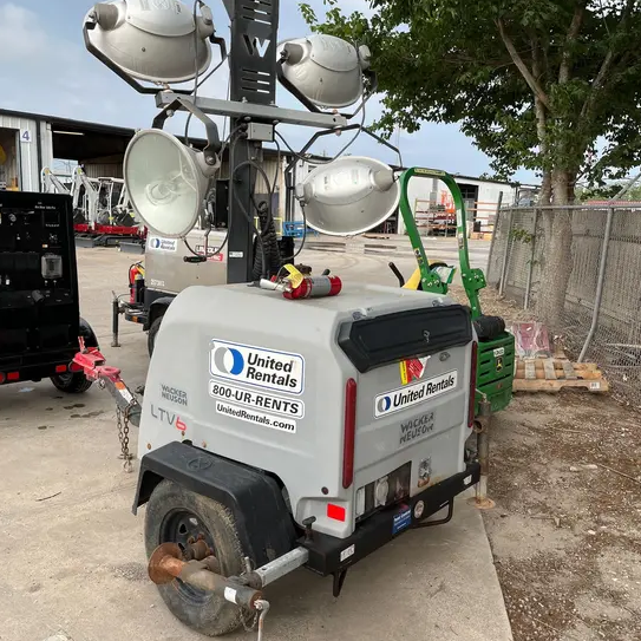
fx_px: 649
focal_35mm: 31
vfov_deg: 52.5
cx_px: 318
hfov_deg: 52.5
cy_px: 315
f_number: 1.6
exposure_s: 1/1477
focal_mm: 5.1
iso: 50
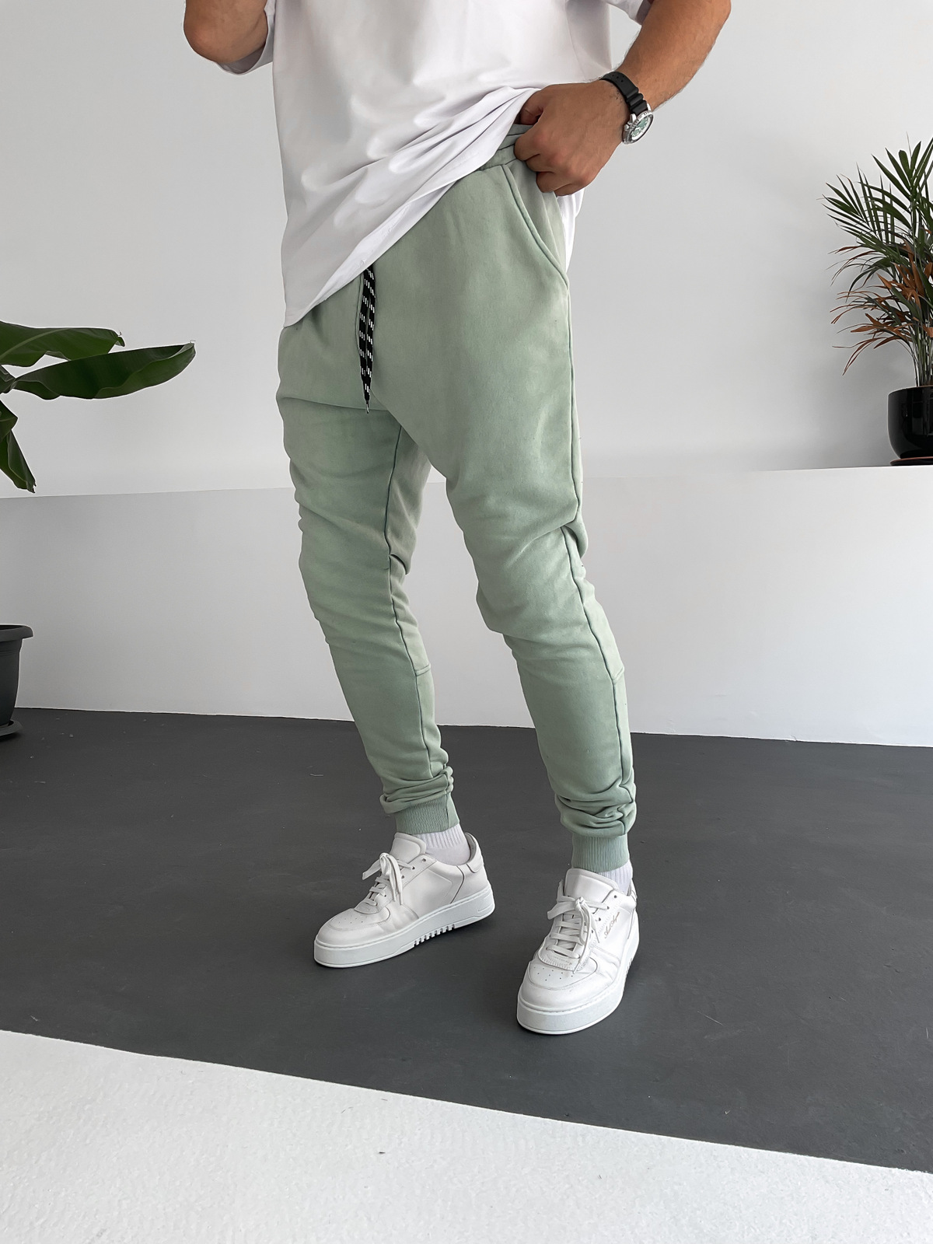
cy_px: 622
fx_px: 1042
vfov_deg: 61.7
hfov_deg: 48.2
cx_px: 466
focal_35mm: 29
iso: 20
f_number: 1.8
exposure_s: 1/120
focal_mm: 3
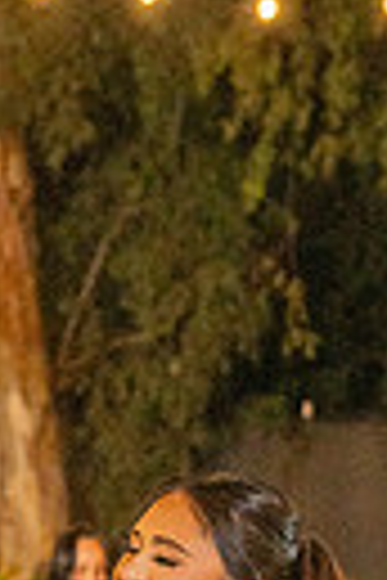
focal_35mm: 212
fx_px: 3418
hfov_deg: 6.4
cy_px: 850
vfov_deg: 9.5
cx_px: -162
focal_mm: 61
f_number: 4
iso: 3200
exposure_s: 1/250
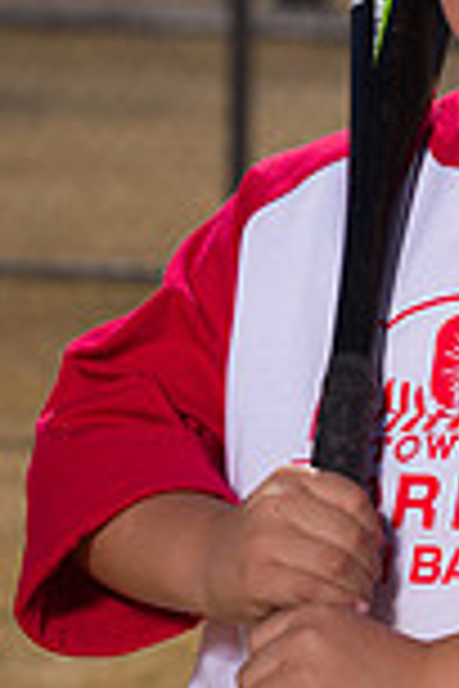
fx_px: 4379
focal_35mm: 229
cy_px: 450
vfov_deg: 9.0
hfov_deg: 6.0
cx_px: 531
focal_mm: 78
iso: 100
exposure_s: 1/1600
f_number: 5.6
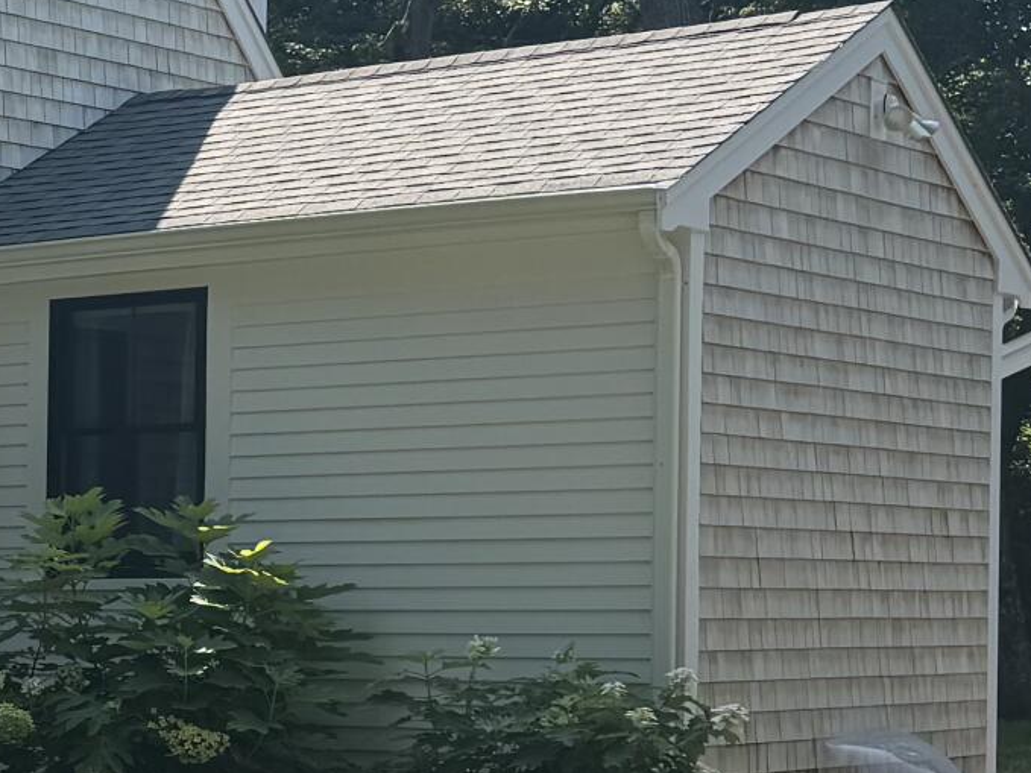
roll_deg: -0.6
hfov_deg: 15.8
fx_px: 3157
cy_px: 679
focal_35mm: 106
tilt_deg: -1.1
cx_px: -823
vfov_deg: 13.8
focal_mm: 6.76
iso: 80
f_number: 1.78
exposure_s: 1/1456
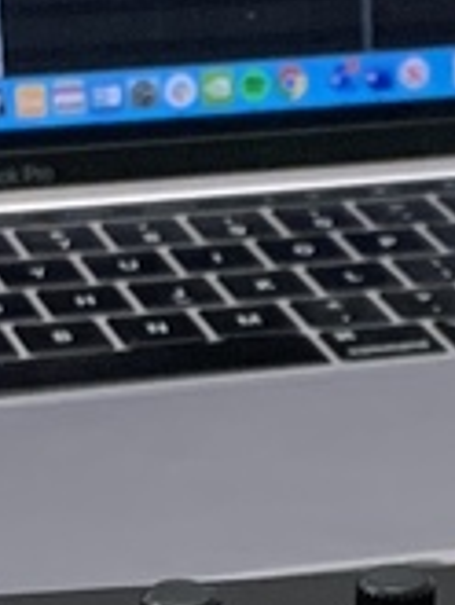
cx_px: 161
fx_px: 3308
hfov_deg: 7.9
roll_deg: -1.2
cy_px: 601
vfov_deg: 10.4
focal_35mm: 189
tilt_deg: -22.5
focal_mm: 4.25
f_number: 1.8
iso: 200
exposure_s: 1/60
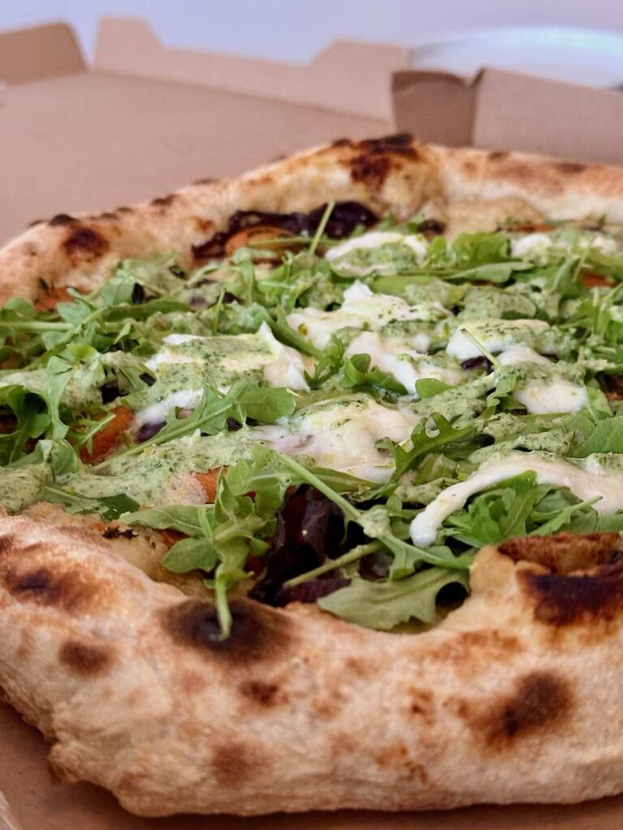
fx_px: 1152
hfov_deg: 30.3
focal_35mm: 48
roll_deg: +2.0
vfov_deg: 39.7
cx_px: 312
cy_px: 415
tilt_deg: -28.6
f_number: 1.78
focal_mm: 6.76
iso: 500
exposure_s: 1/38
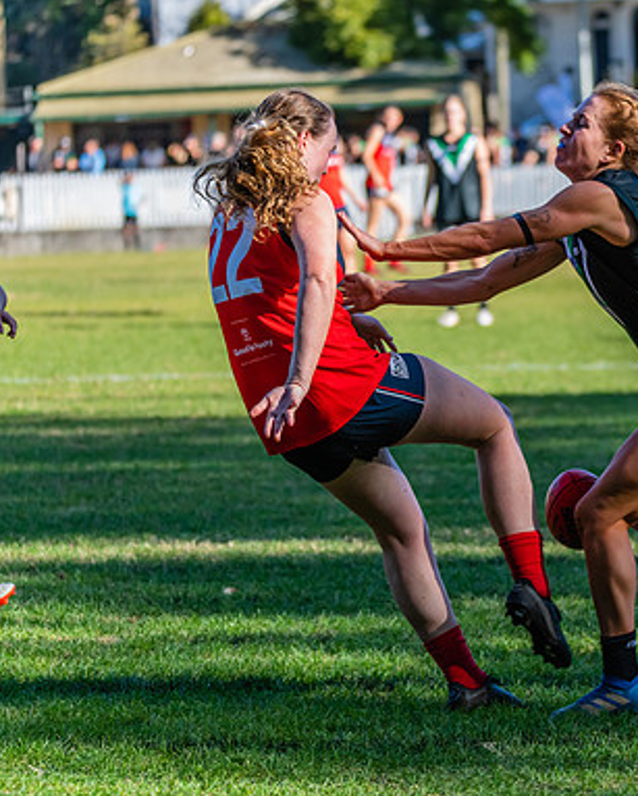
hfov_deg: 7.3
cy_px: 400
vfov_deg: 9.1
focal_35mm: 213
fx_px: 5021
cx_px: 418
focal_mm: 150
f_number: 5
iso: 800
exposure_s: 1/1600
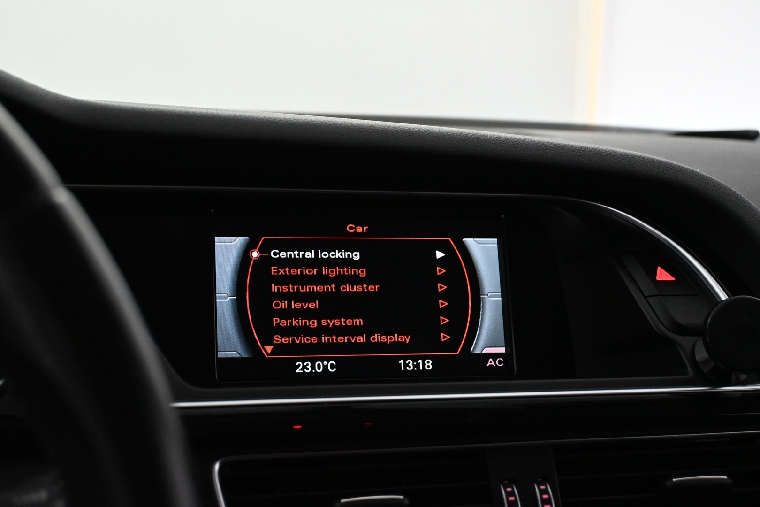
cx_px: 380
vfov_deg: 23.2
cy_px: 254
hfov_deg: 34.2
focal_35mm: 58
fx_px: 1235
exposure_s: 1/60
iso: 3600
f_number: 5.6
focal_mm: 39
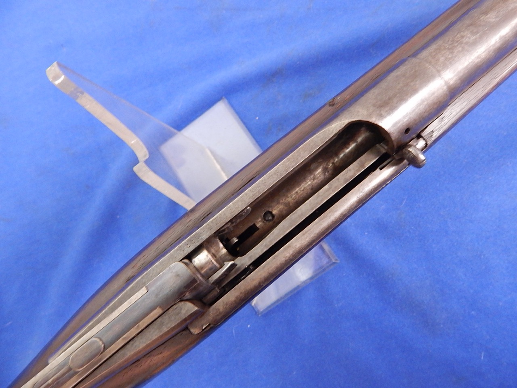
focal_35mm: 22
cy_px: 194
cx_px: 258
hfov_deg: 76.4
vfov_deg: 61.1
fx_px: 329
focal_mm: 4
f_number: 3
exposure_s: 1/8
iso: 400
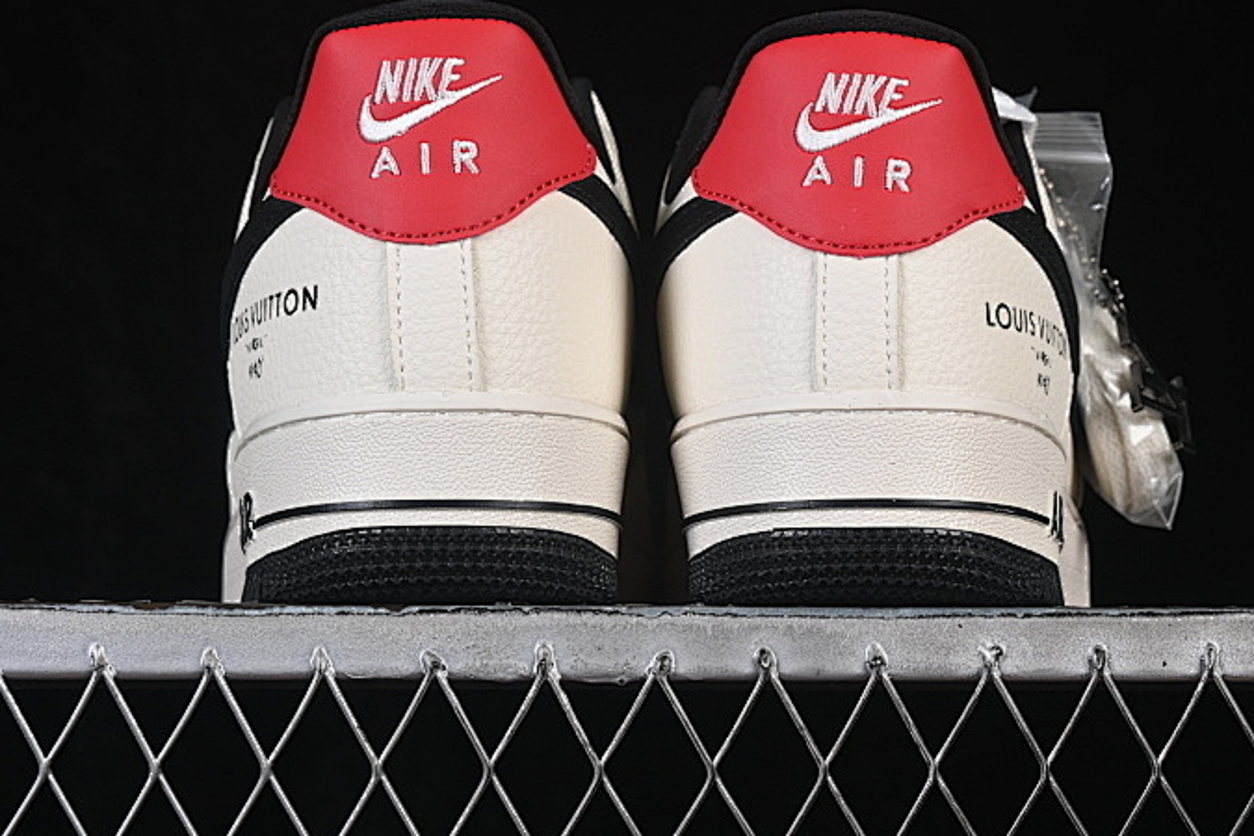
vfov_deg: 11.4
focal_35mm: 120
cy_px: 188
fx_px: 4180
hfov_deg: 17.1
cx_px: 686
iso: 160
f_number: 8
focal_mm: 50
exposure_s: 1/80
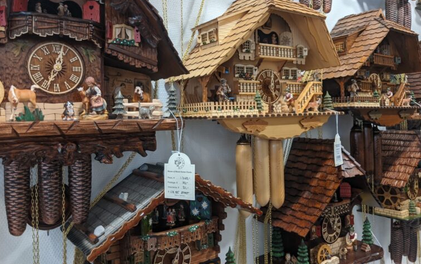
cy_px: 109
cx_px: 209
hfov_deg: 64.6
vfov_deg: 43.0
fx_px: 333
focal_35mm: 29
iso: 64
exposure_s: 1/33.3
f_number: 1.8
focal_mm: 4.44
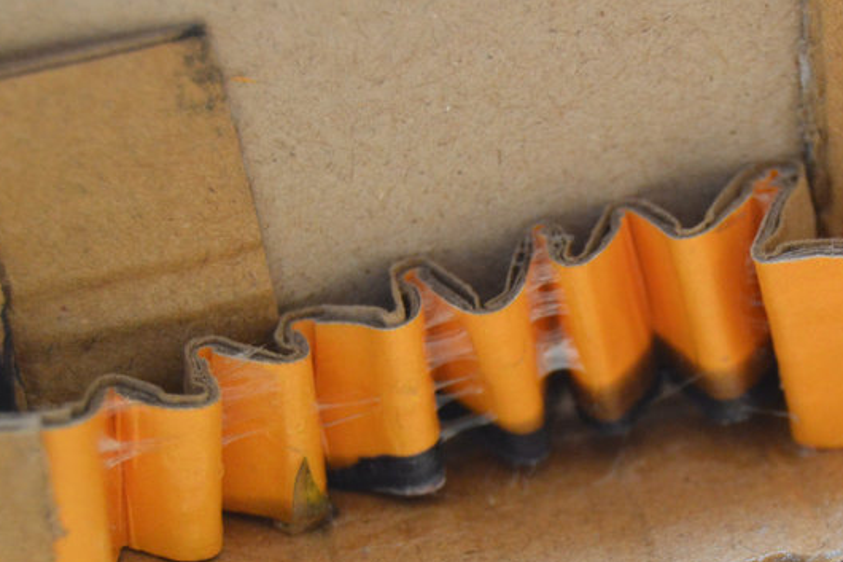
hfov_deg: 17.5
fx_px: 2715
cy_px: 491
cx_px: 651
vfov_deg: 11.7
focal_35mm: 116
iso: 1400
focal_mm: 40
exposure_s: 1/60
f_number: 5
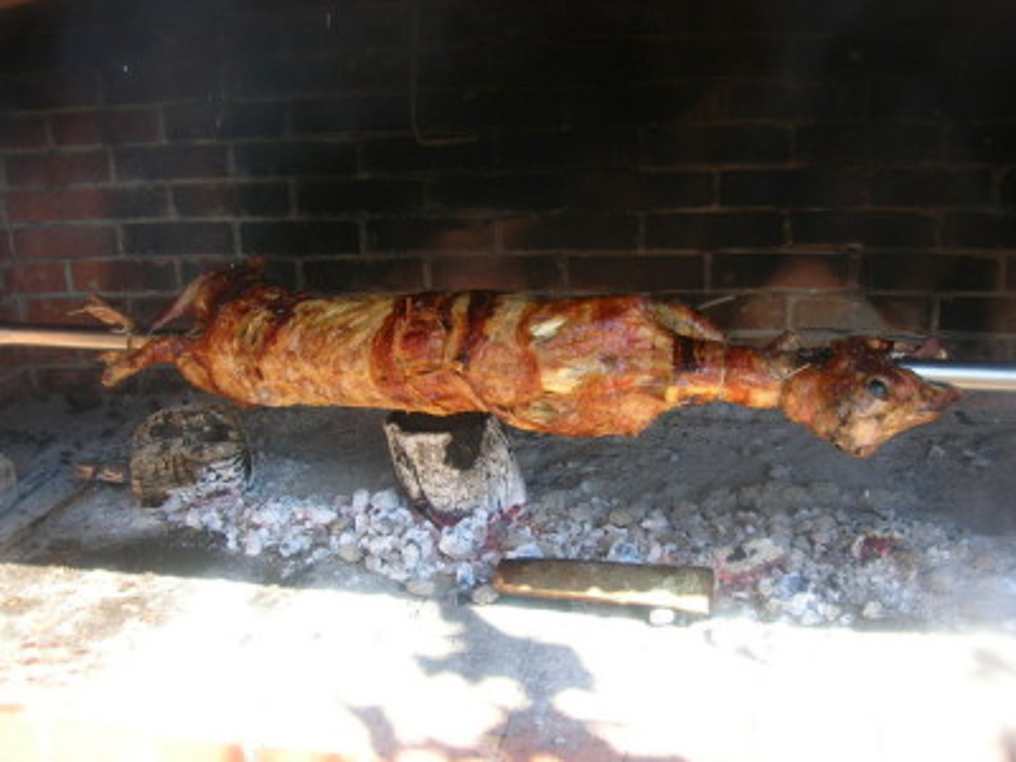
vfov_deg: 41.8
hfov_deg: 54.0
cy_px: 381
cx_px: 508
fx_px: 998
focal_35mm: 34
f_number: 4.9
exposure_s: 1/28.1
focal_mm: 5.7
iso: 50
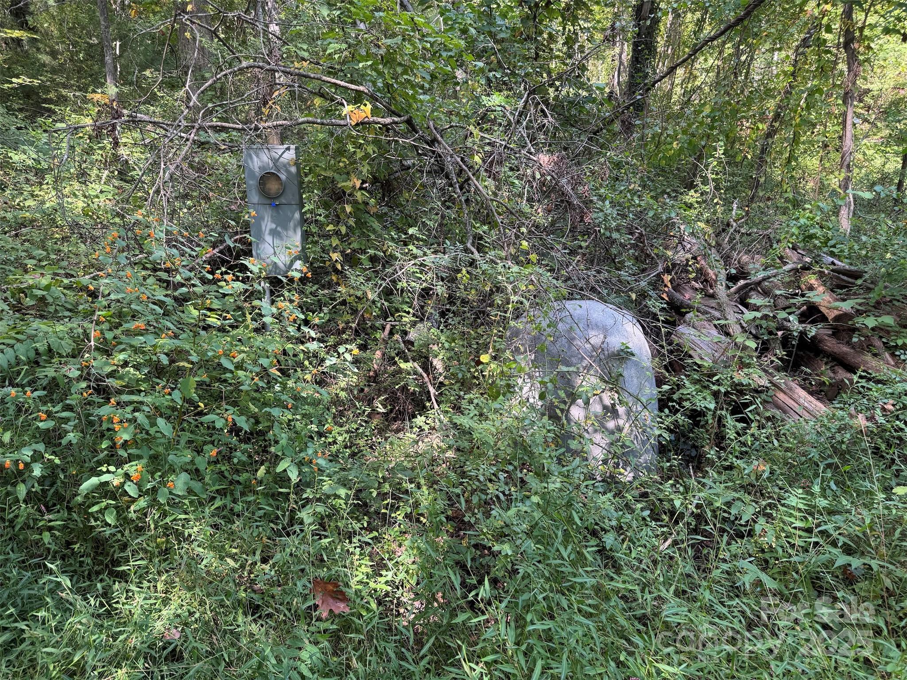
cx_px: 454
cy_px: 340
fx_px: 629
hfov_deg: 71.6
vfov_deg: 56.8
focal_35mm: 24
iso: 64
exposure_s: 1/121
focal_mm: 6.76
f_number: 1.78
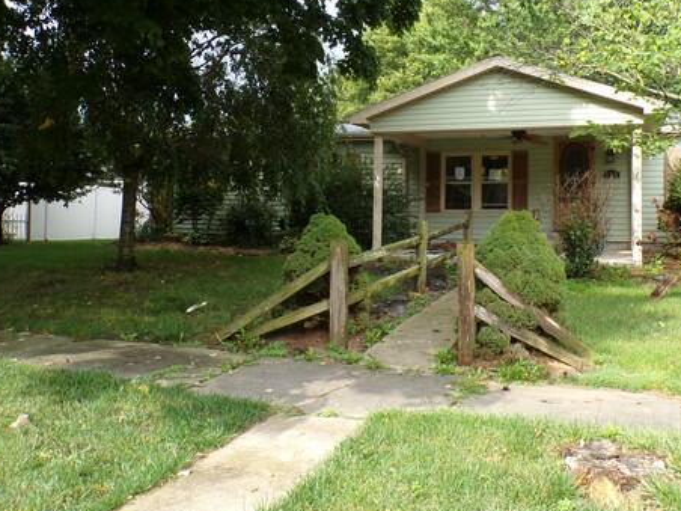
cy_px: 196
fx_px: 669
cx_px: 463
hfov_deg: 52.8
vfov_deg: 41.5
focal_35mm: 34
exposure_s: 1/140
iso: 100
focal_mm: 4.3
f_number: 4.4
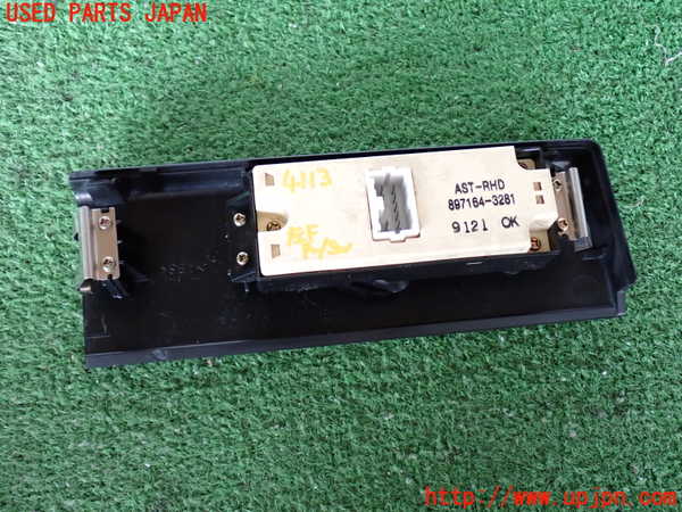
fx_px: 808
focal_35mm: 41
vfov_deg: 35.1
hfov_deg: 45.8
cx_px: 341
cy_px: 256
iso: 800
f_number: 2.8
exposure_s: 1/40
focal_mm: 7.31
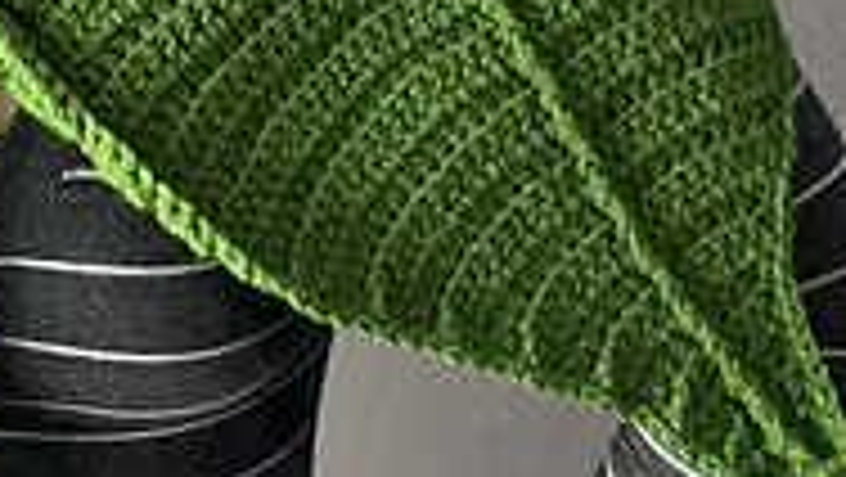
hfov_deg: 18.8
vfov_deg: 10.1
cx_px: 0
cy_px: -482
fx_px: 2491
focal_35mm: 111
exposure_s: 1/30
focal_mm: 2.69
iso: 320
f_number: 1.9
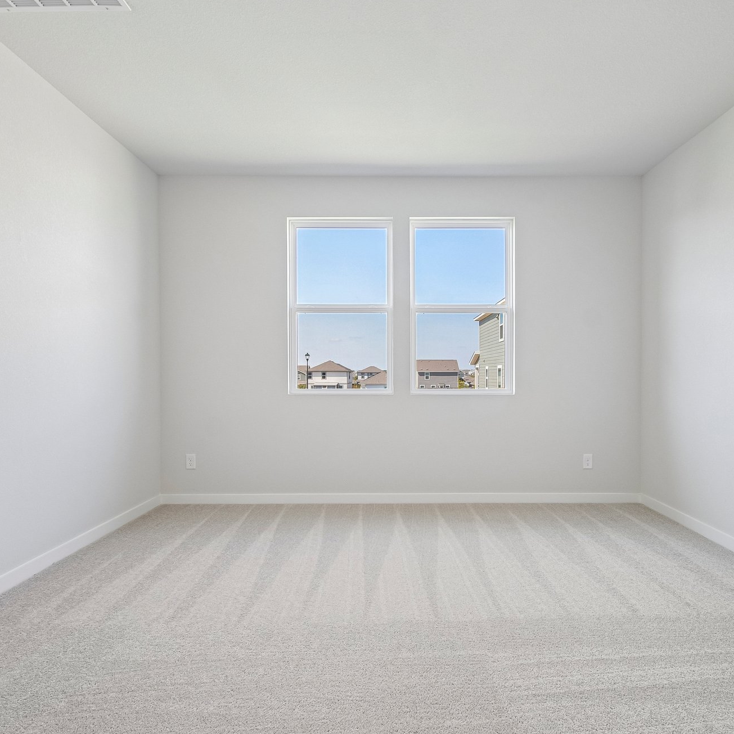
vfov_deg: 74.8
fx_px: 480
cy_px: 359
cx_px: 402
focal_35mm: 20
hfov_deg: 74.6
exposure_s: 1/40
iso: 400
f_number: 8
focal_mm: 10
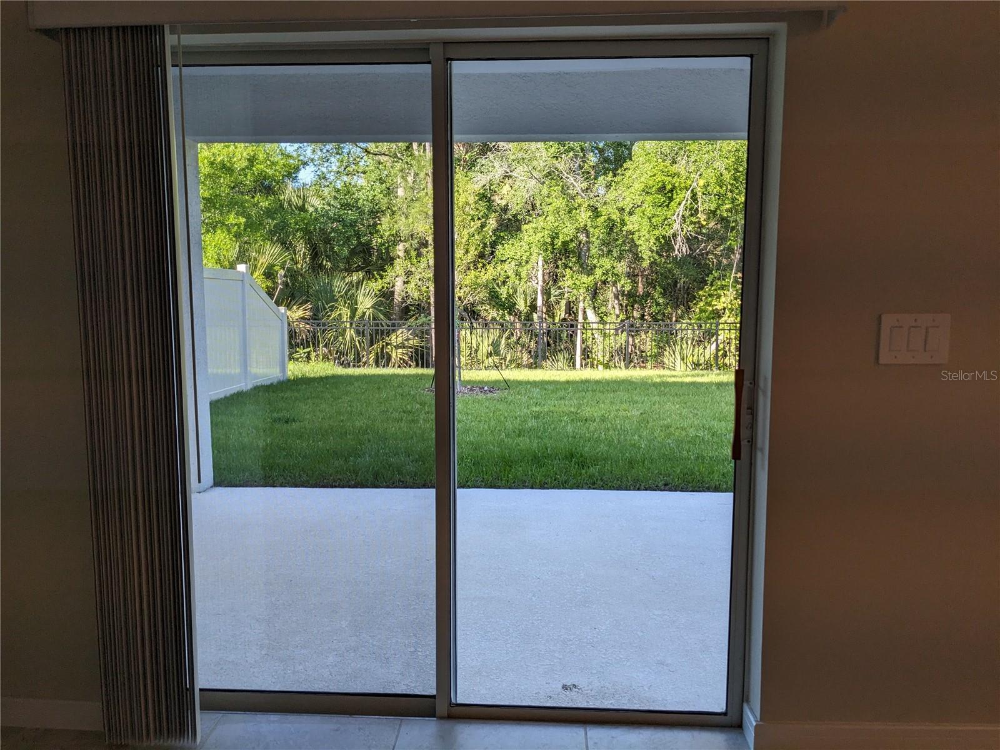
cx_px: 500
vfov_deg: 51.4
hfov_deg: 65.3
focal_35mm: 27
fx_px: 780
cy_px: 375
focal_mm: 4.38
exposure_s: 1/397
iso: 54
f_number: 1.73
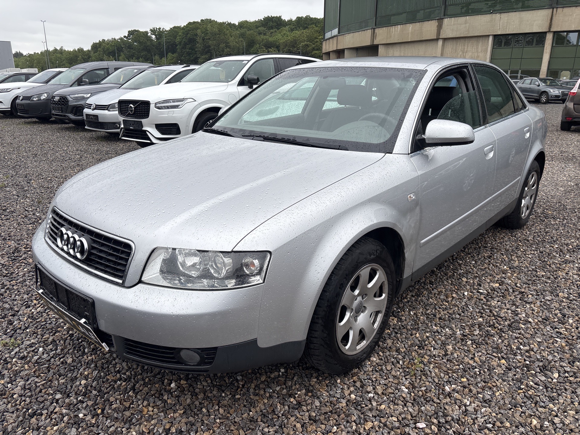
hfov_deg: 67.3
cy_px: 218
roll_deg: -0.6
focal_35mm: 26
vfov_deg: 53.1
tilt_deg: -16.1
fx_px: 436
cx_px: 290
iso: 50
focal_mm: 5.96
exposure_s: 1/818
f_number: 1.6
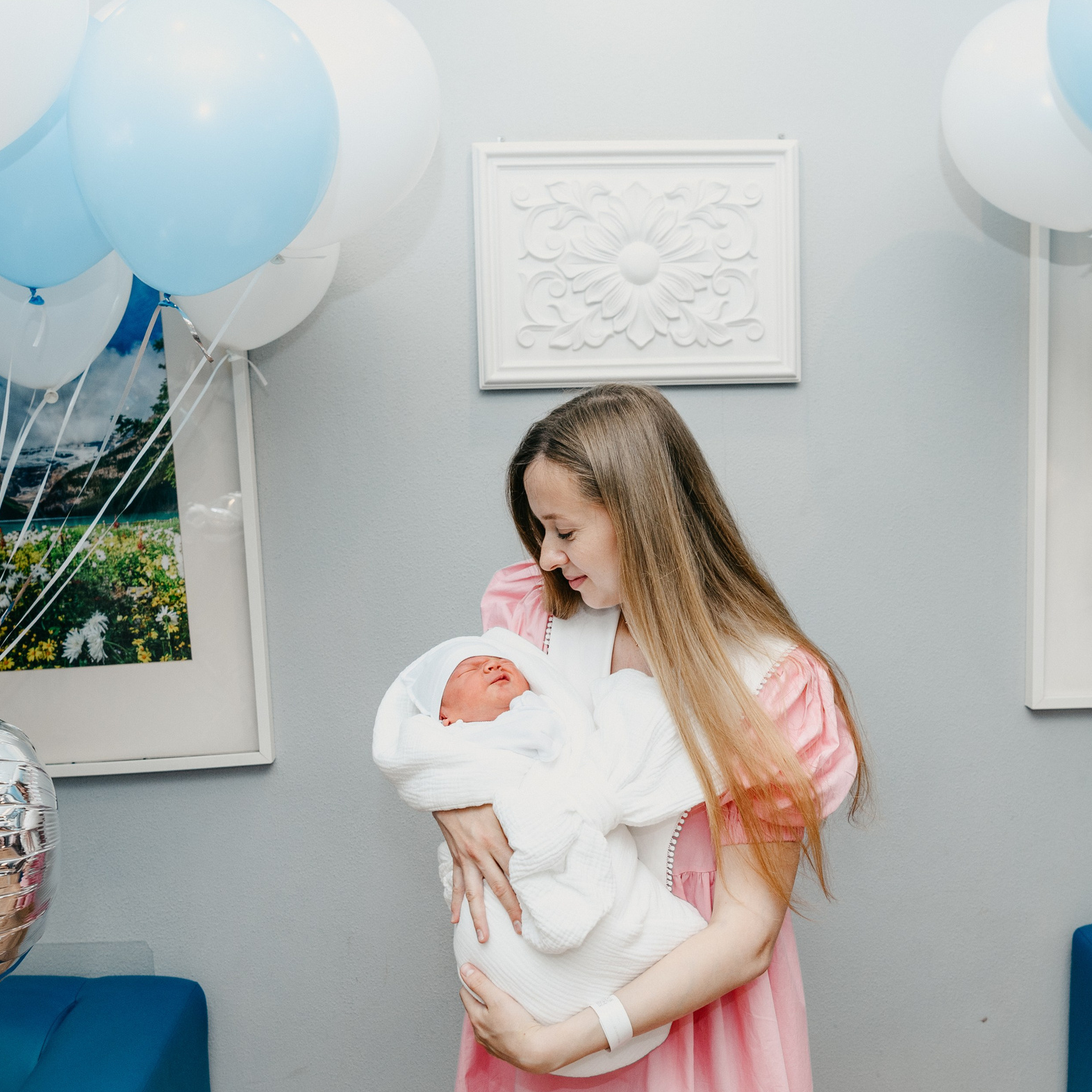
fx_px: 1321
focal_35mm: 37
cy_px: 628
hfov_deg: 44.9
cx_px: 599
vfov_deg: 44.8
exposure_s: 1/160
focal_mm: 24
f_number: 4.5
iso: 500
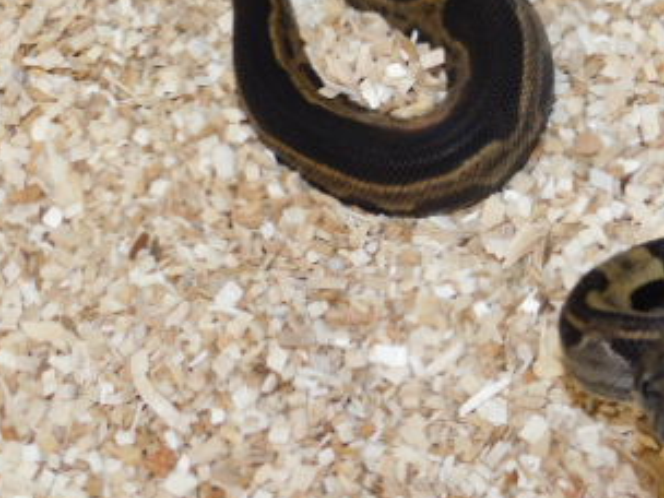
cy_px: 94
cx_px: 666
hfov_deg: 14.0
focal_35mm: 139
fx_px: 2666
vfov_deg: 10.6
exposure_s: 1/30
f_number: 4.2
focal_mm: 11.7
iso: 200
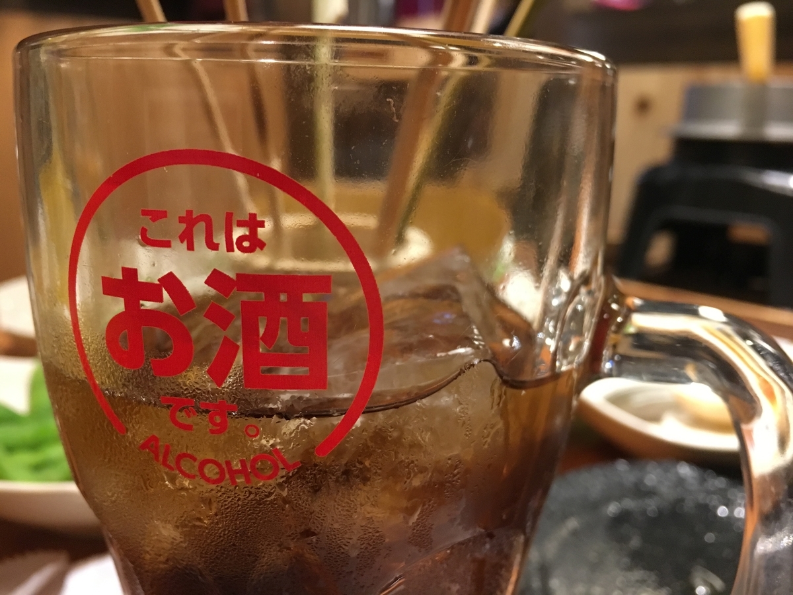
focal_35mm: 29
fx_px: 664
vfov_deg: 48.2
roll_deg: -1.1
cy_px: 298
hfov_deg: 61.7
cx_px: 396
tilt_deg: -13.3
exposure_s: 1/20
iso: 200
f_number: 2.2
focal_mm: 4.15
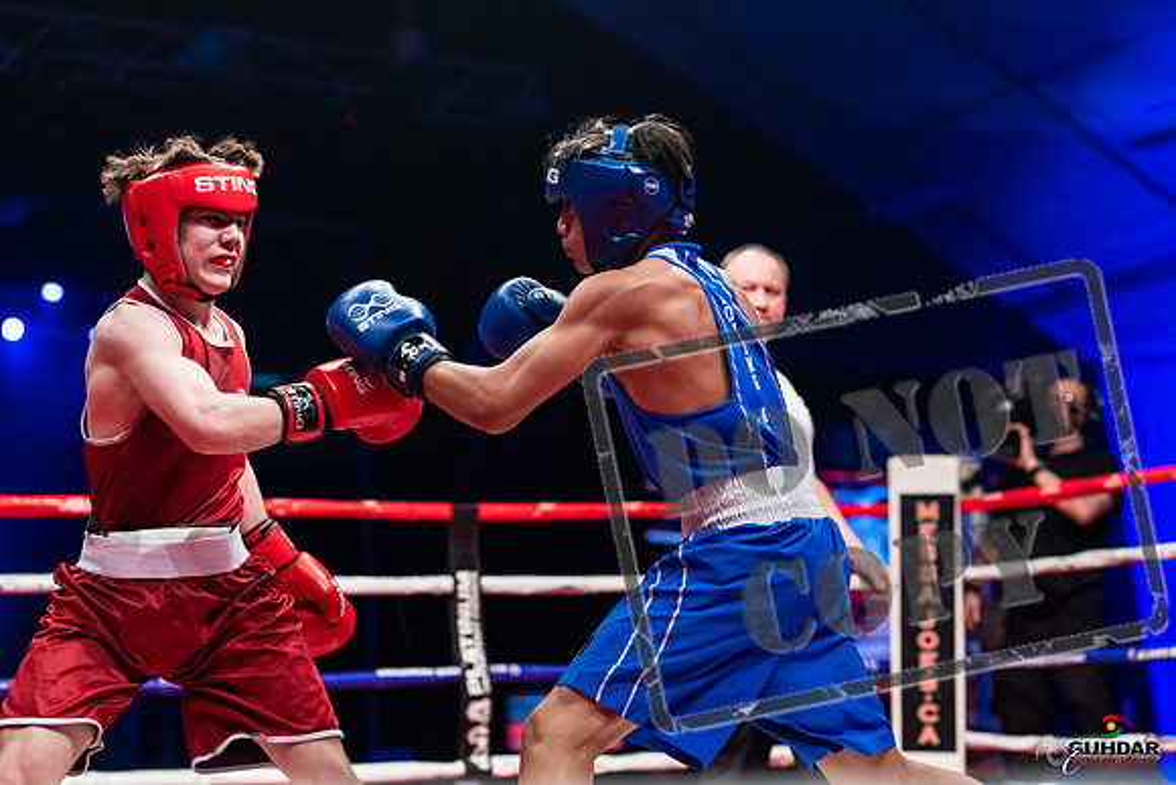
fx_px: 2124
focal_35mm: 65
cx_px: 588
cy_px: 392
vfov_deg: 20.9
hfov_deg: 31.0
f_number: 2.5
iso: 3200
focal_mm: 65
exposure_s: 1/1000
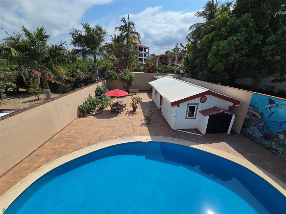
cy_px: 107
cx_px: 143
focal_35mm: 13
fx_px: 107
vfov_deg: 89.9
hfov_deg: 106.2
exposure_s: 1/3427
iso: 50
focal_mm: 2.2
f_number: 2.2
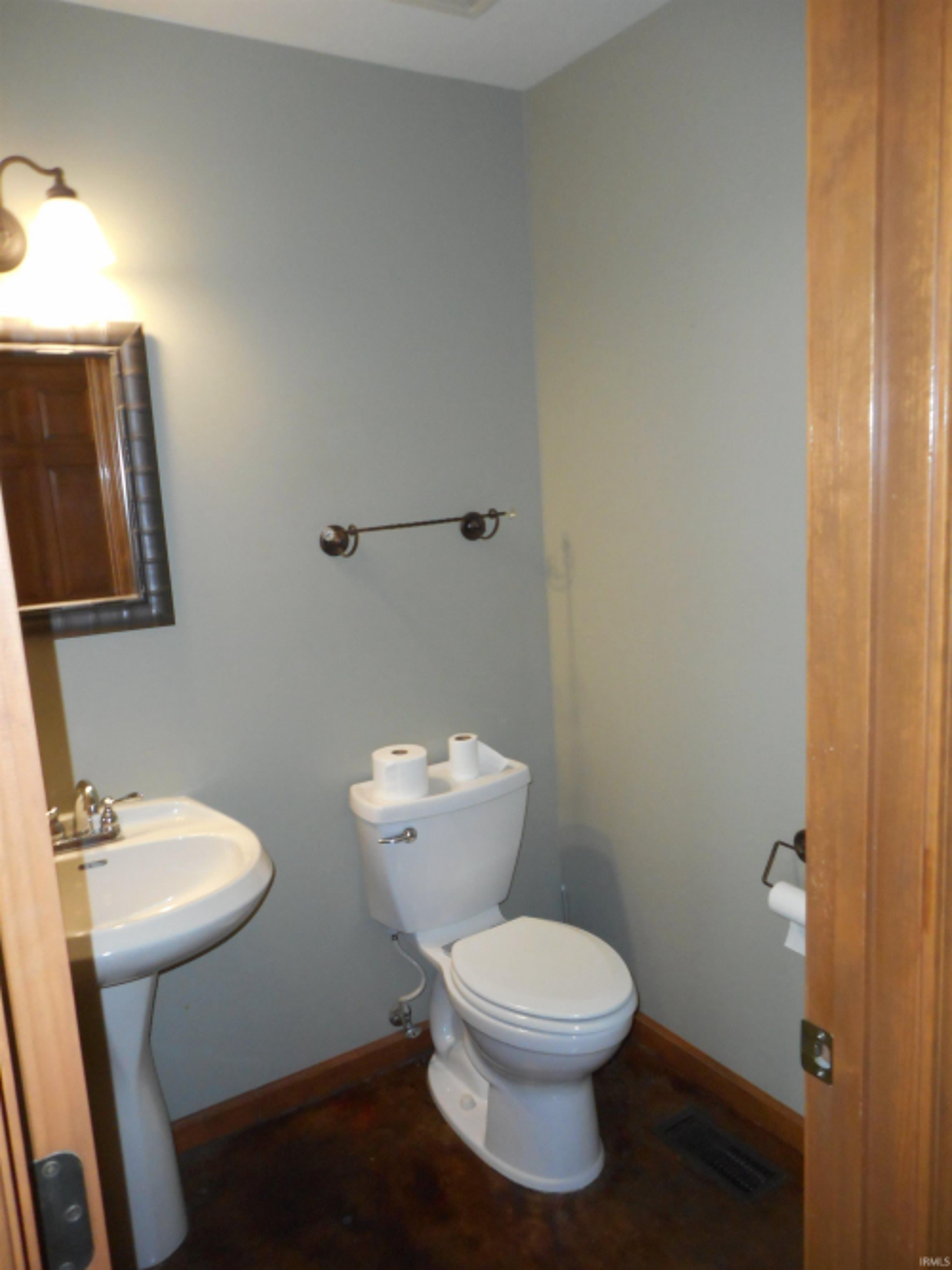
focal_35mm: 25
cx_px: 476
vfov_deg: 69.4
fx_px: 917
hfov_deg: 54.9
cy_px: 635
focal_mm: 4.5
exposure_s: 1/25
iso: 280
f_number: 3.7
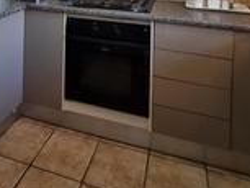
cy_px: -44
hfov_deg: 53.2
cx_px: 92
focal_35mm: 34
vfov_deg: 33.2
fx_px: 246
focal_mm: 1.74
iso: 250
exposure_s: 1/50
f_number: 2.2
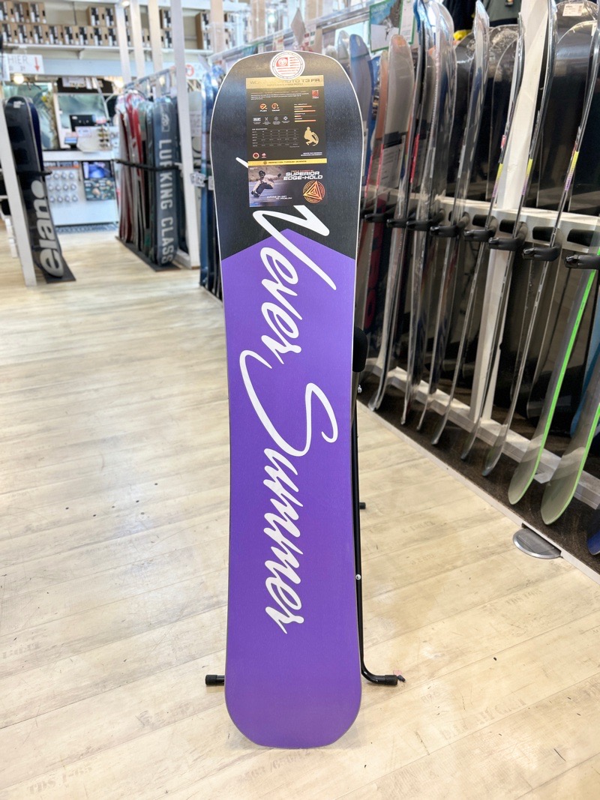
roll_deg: +0.3
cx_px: 300
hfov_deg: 53.1
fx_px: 601
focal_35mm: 26
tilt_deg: -24.2
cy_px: 400
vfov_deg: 67.3
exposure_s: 1/50
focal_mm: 5.7
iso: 64
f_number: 1.5
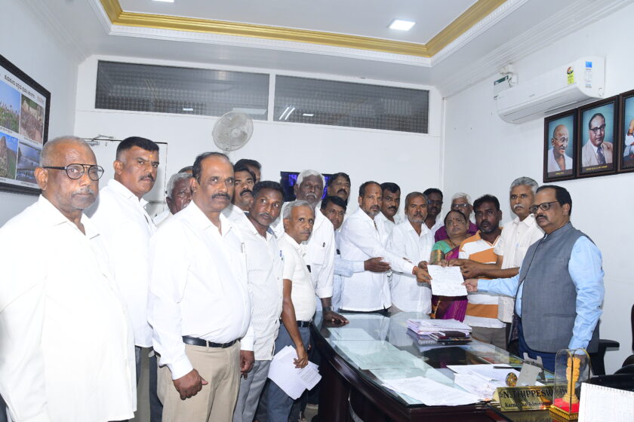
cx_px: 317
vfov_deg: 47.9
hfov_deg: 67.4
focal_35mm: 27
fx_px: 475
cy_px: 211
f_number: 9
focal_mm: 18
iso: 1000
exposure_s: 1/125
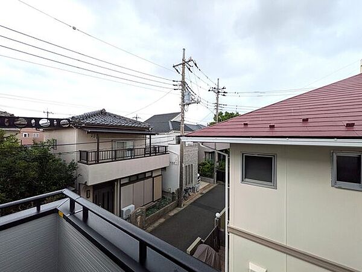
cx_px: 181
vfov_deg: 85.7
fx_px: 146
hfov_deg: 102.1
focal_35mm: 14
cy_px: 136
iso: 50
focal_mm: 1.83
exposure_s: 1/422
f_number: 2.2
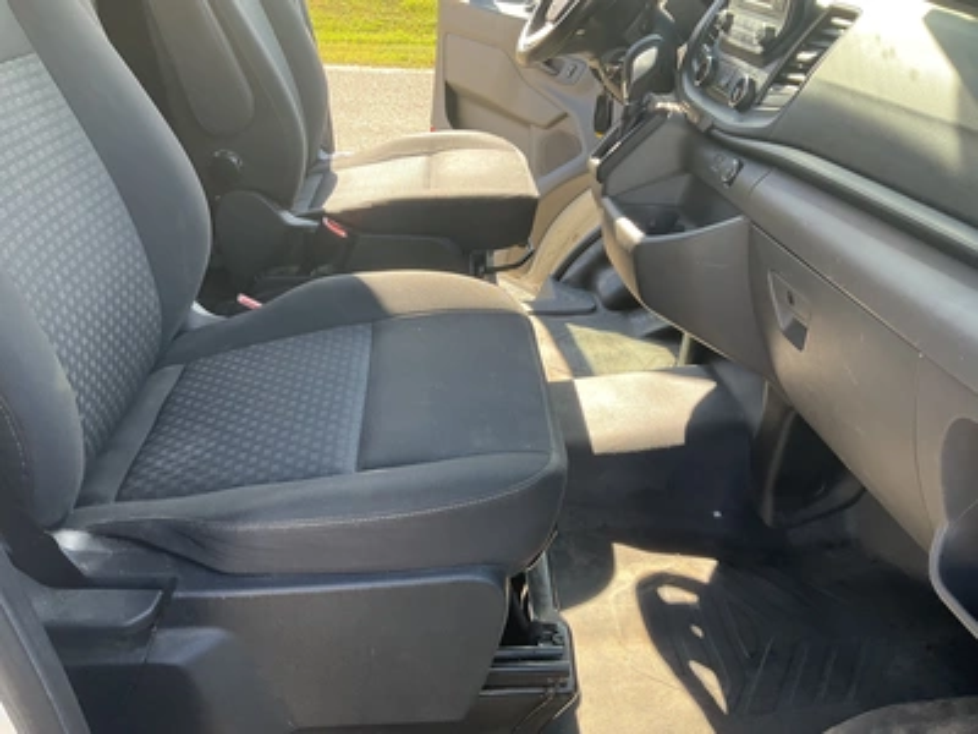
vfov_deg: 48.2
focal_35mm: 29
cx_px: 489
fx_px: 819
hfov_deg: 61.7
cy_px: 367
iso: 32
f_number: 1.8
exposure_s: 1/122
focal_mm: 3
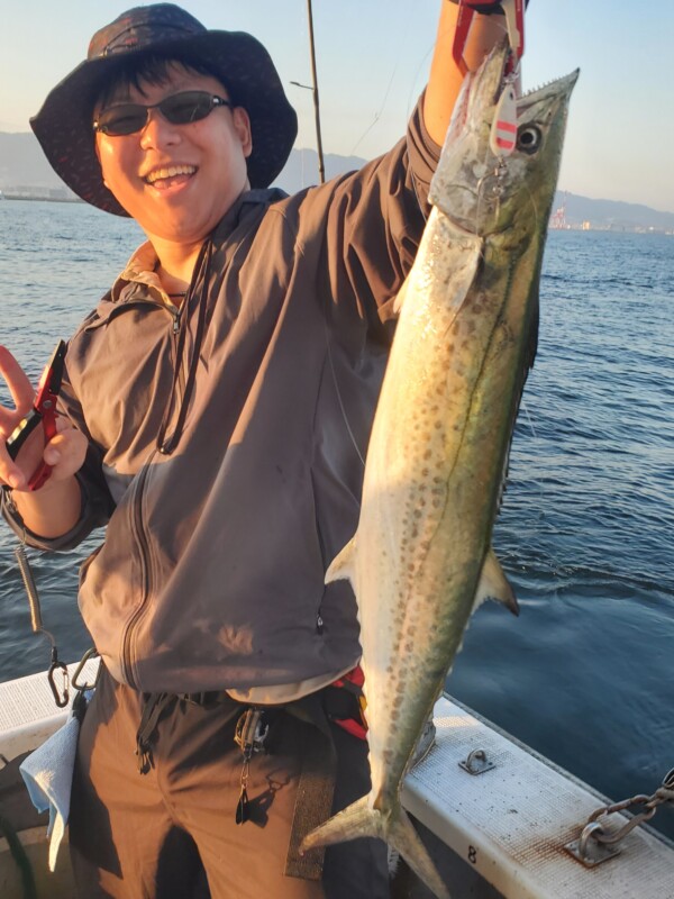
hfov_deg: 53.1
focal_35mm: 26
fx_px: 675
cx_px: 337
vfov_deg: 67.3
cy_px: 450
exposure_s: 1/208
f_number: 2.4
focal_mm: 4.3
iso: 50
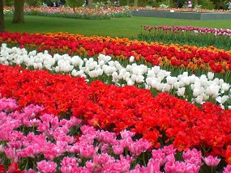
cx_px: 143
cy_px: 80
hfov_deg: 30.1
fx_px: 427
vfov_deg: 22.9
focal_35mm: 64
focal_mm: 6.3
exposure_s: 1/125
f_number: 3.1
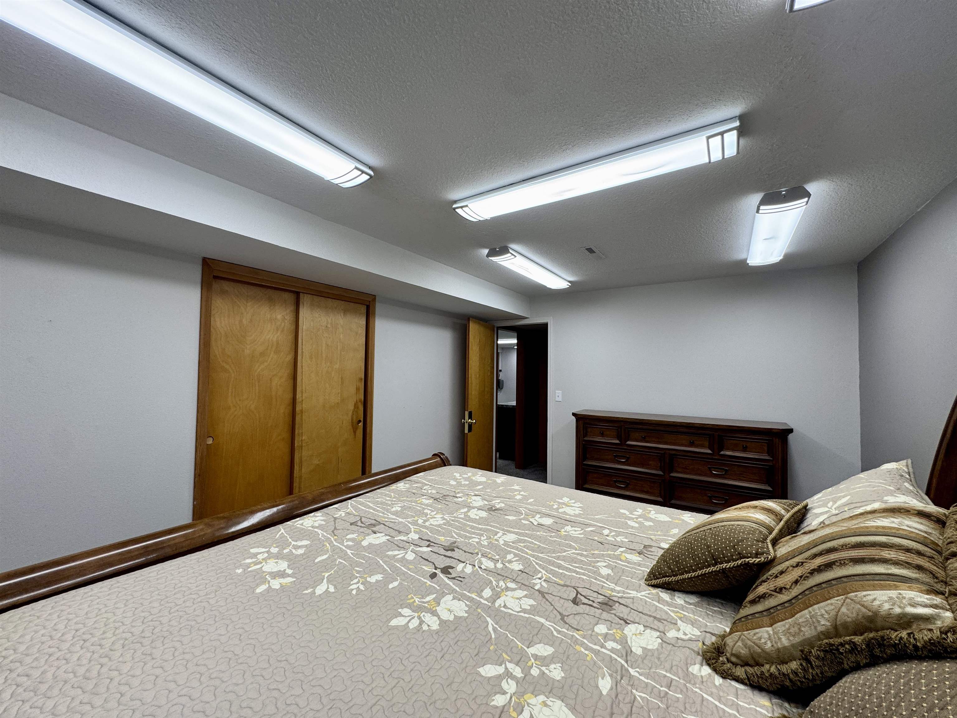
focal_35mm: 14
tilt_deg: +2.2
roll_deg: -0.9
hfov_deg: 102.1
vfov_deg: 85.7
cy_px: 359
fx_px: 387
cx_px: 478
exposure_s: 1/120
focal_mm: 2.22
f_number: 2.2
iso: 100
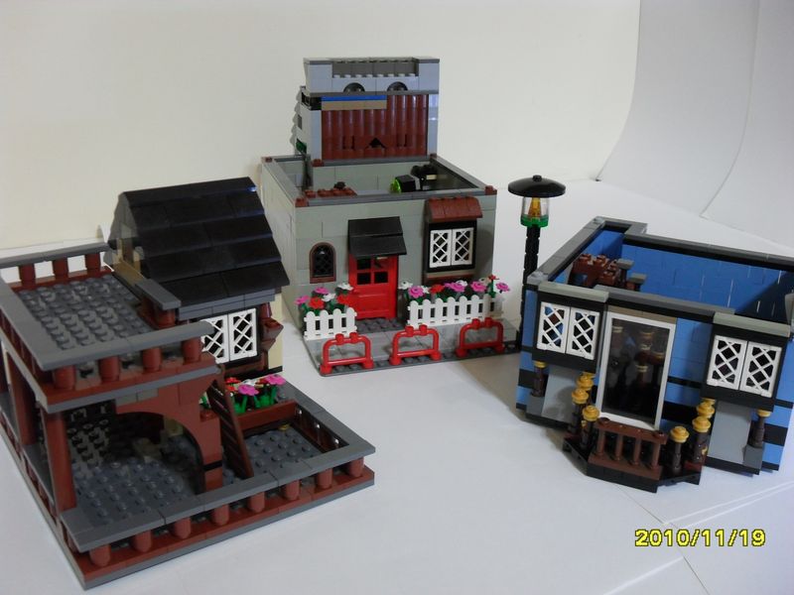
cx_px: 397
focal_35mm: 35
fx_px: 803
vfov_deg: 40.7
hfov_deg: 52.6
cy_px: 298
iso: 200
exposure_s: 1/10
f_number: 2.8
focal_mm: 6.2
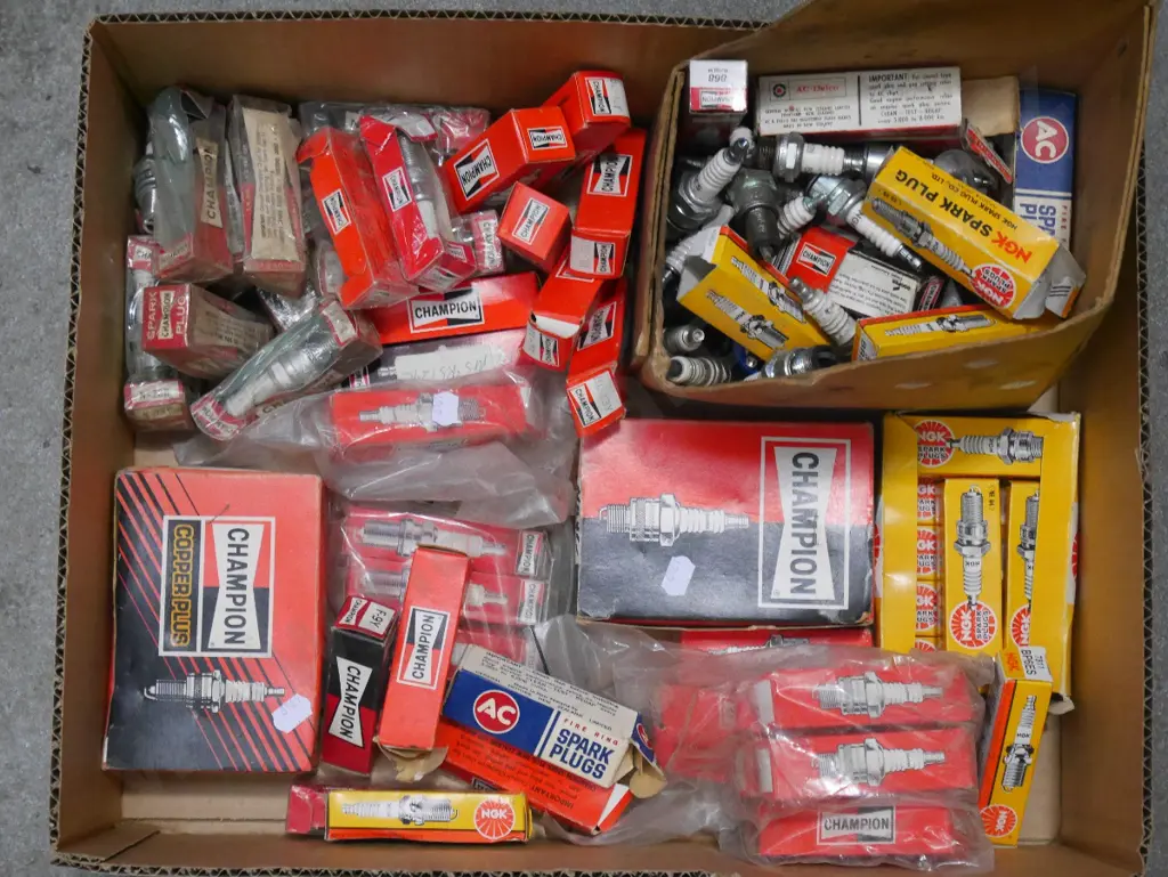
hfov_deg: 30.3
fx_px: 2160
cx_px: 584
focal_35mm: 64
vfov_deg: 22.9
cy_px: 438
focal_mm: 32
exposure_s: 1/80
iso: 3200
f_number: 5.6
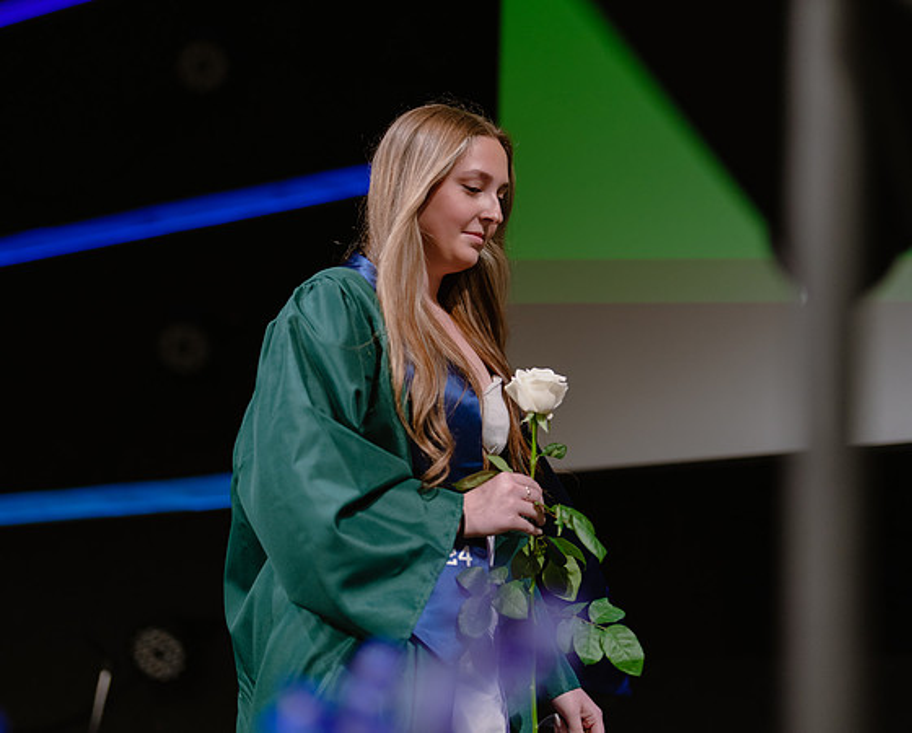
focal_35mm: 71
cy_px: 295
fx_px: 1923
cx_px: 459
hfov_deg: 26.7
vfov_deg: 21.6
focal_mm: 50
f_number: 1.2
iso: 640
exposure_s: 1/320
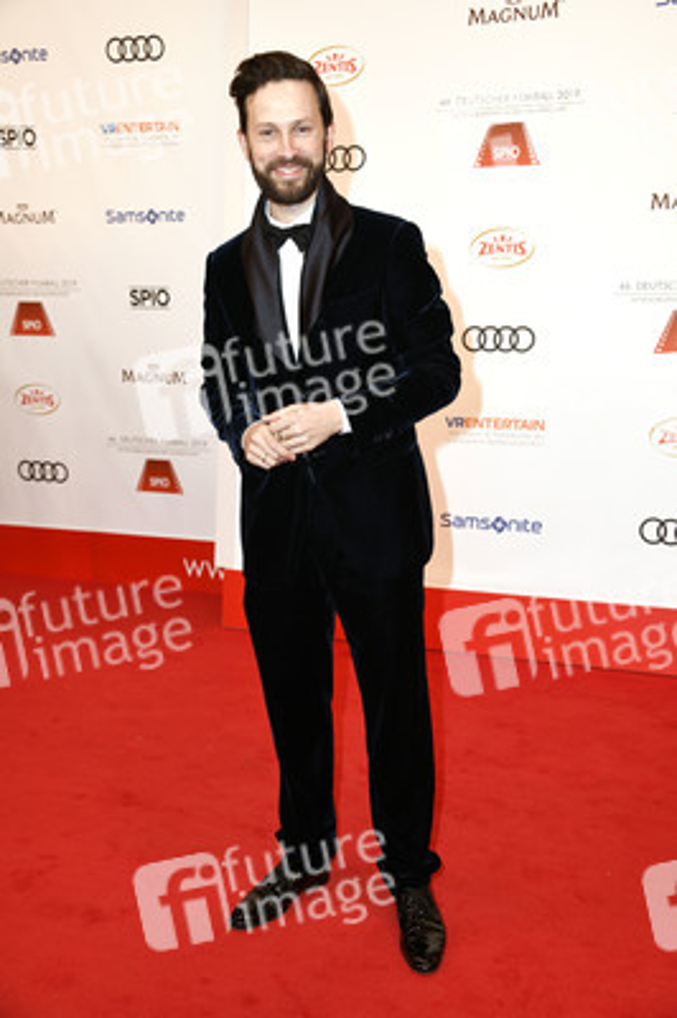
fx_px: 1243
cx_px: 338
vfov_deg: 44.5
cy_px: 509
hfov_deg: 30.5
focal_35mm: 44
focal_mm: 44
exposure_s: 1/160
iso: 250
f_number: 6.3
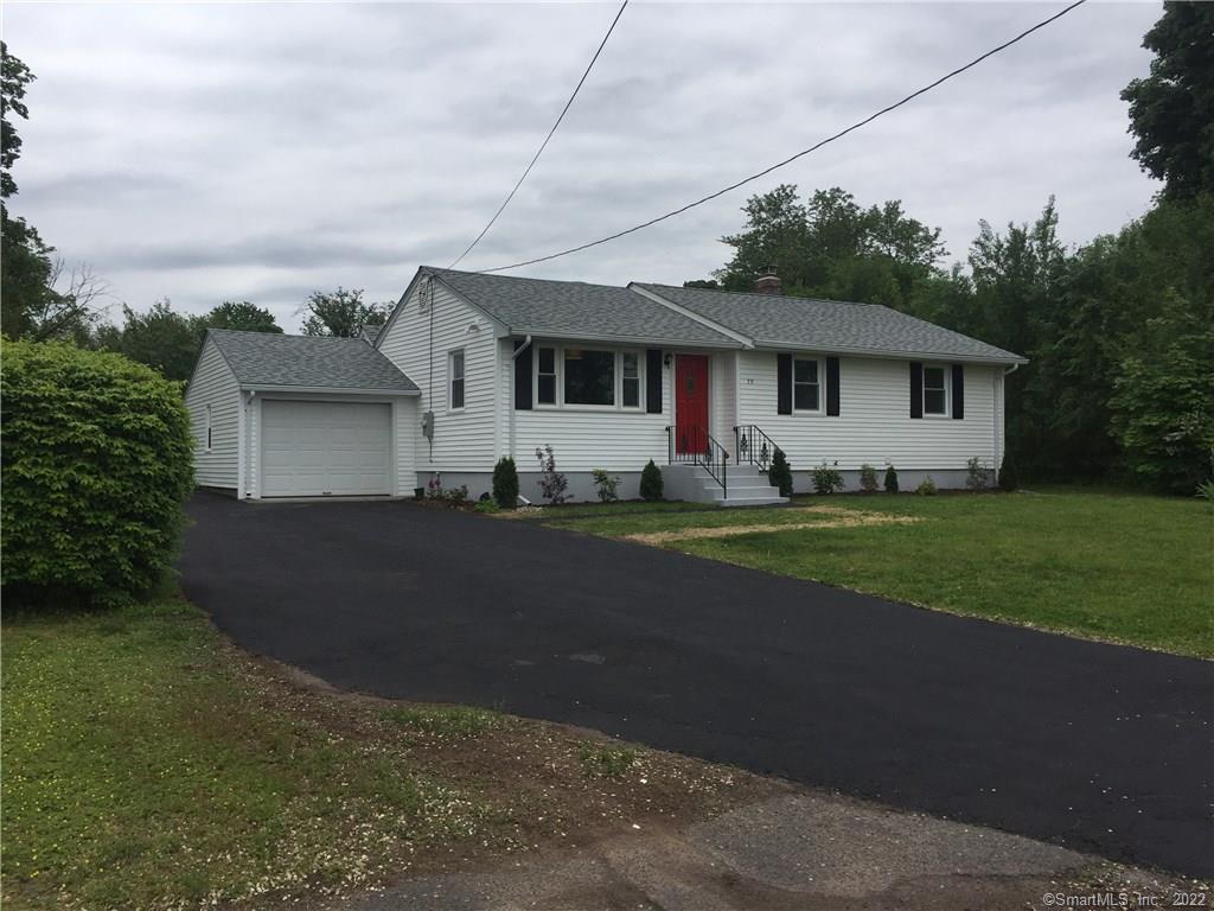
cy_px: 456
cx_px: 607
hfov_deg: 61.7
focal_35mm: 29
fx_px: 1017
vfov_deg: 48.2
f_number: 2.2
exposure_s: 1/3049
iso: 32
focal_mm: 4.15
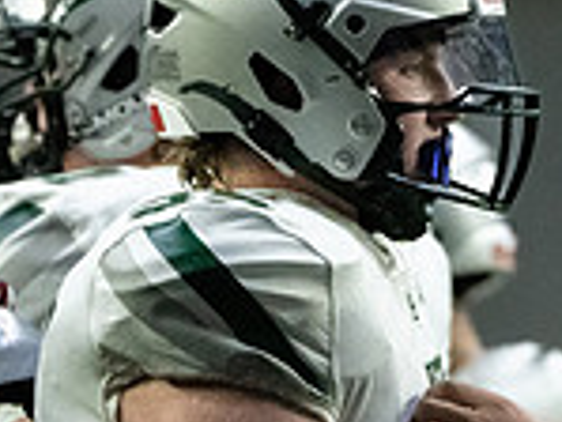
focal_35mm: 1090
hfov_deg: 1.8
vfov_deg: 1.4
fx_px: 17711
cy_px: 588
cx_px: 421
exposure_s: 1/1250
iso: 12800
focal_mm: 250
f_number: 5.6
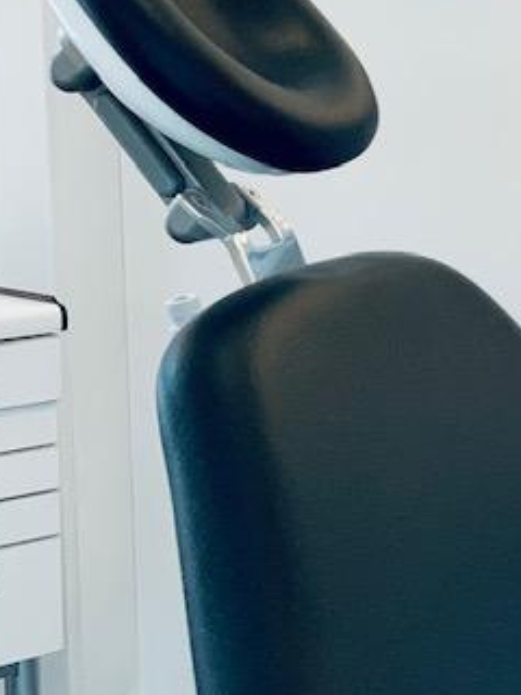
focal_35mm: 104
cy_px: 252
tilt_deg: -6.4
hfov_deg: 14.1
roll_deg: +0.3
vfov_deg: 18.9
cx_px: 491
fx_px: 2087
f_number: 2.4
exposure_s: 1/50
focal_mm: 6
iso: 320
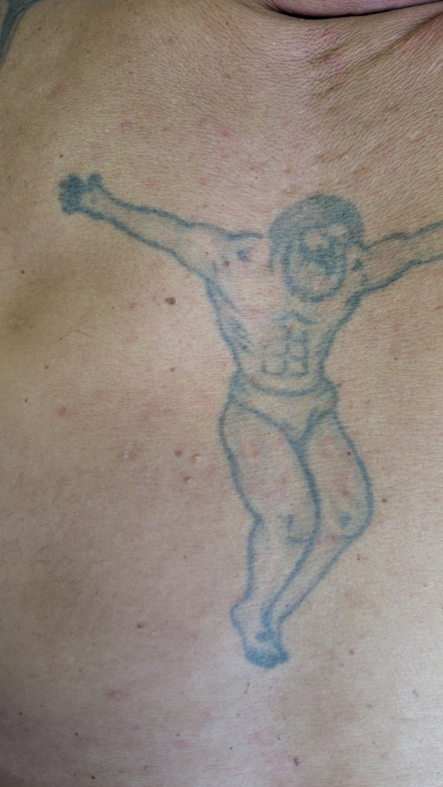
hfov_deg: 42.3
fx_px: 564
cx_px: 300
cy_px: 398
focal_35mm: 27
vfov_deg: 69.9
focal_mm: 6.9
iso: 132
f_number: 1.68
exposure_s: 1/98
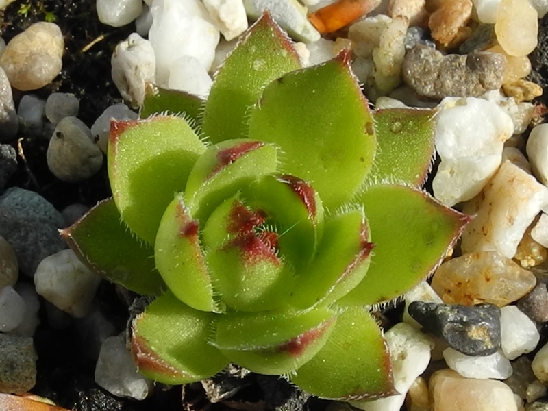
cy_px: 206
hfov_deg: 63.4
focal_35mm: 28
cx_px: 274
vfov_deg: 49.7
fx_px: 443
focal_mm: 6
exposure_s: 1/1000
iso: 100
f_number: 4
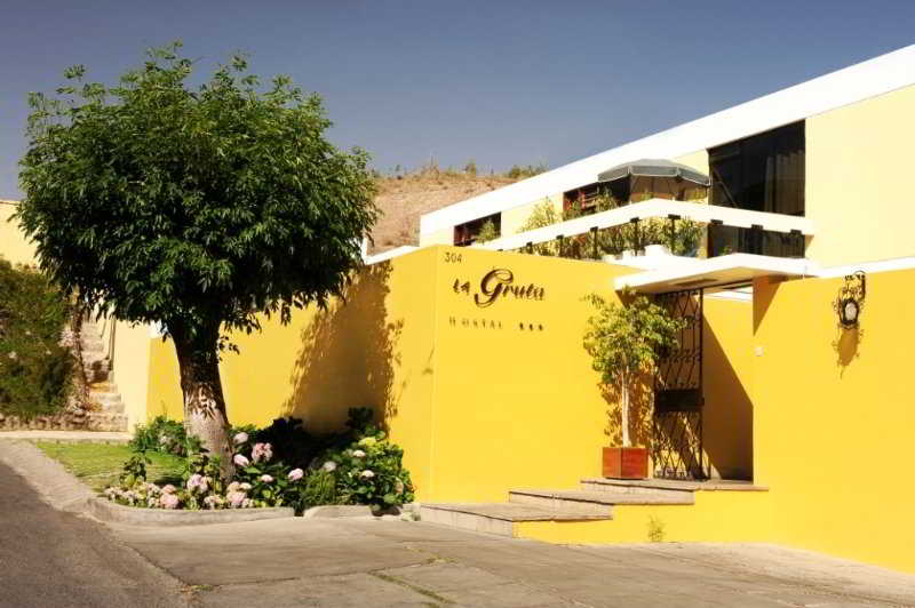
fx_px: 1117
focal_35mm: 44
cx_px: 458
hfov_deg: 44.5
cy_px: 304
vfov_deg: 30.5
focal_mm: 44
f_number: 14
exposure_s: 1/125
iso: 200
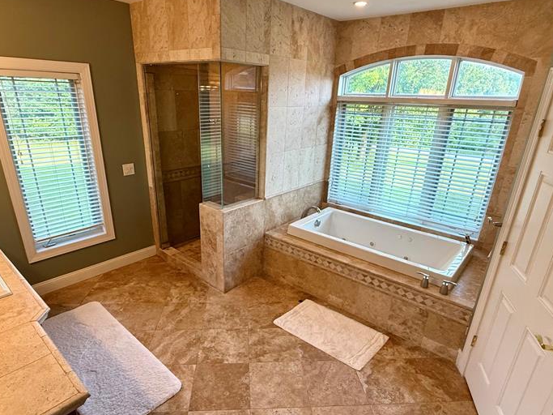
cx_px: 266
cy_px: 222
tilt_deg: -21.2
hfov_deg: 79.0
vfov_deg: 63.4
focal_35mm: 21
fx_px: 335
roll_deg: -1.5
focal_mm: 2.22
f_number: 2.2
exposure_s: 1/120
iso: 250
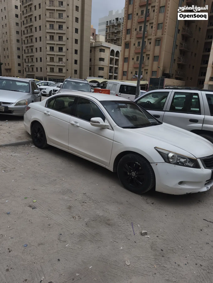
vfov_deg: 73.9
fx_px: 189
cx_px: 106
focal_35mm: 23
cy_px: 142
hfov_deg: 58.9
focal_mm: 6.18
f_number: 1.65
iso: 50
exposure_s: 1/354
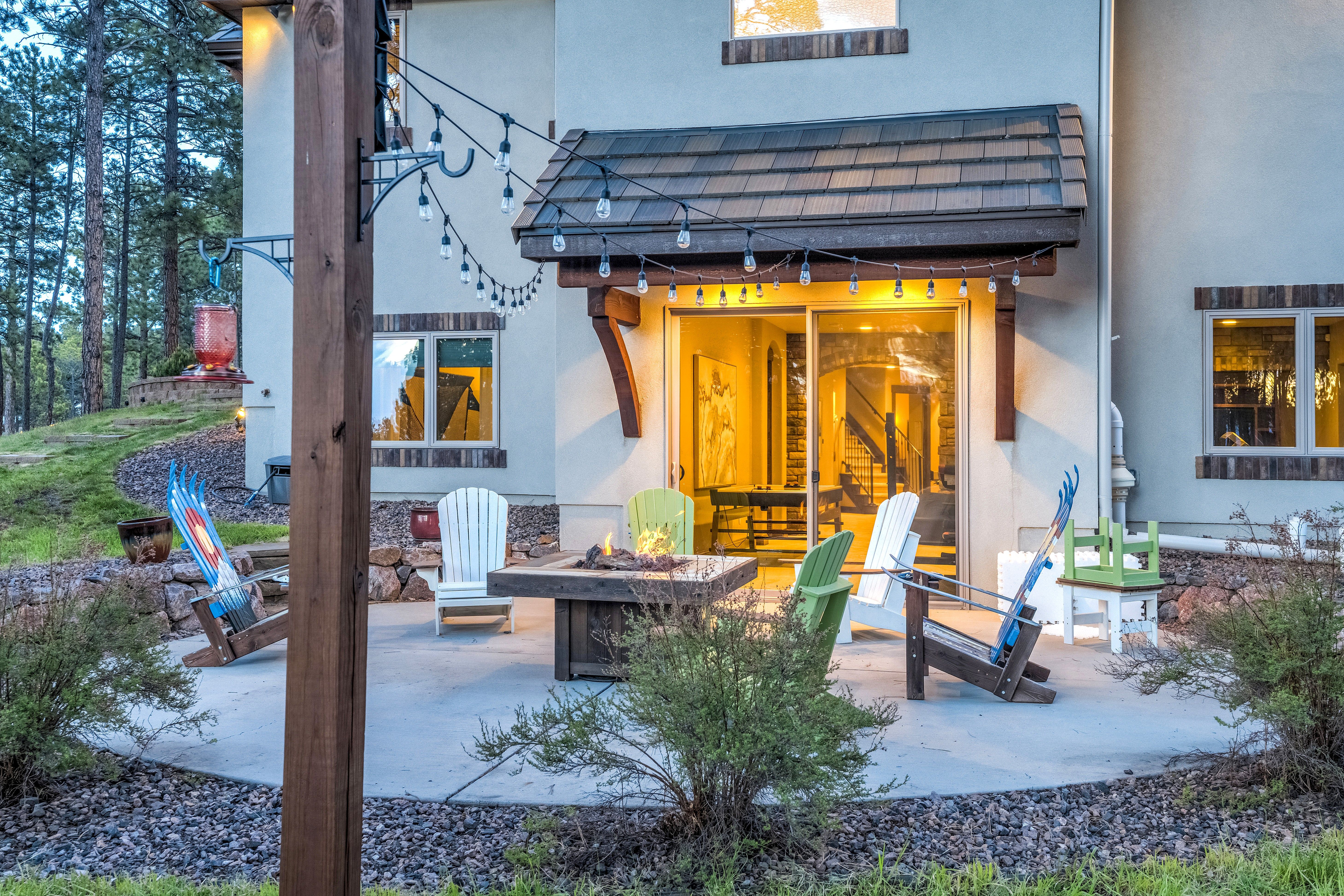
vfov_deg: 36.9
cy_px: 441
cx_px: 687
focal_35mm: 36
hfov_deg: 53.1
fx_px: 1344
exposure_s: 1/13
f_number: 7.1
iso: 1600
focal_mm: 35
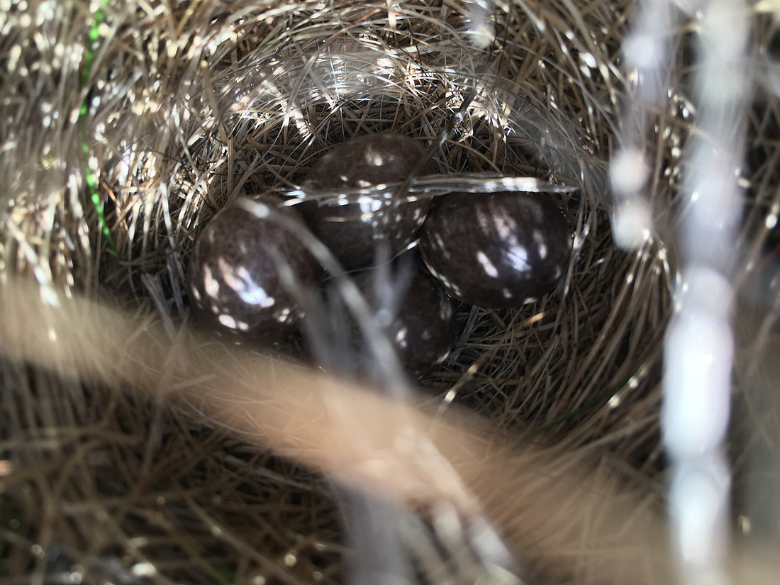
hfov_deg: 61.7
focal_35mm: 29
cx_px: 390
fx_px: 653
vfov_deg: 48.2
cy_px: 292
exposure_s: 1/100
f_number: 2.2
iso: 25
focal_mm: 4.15
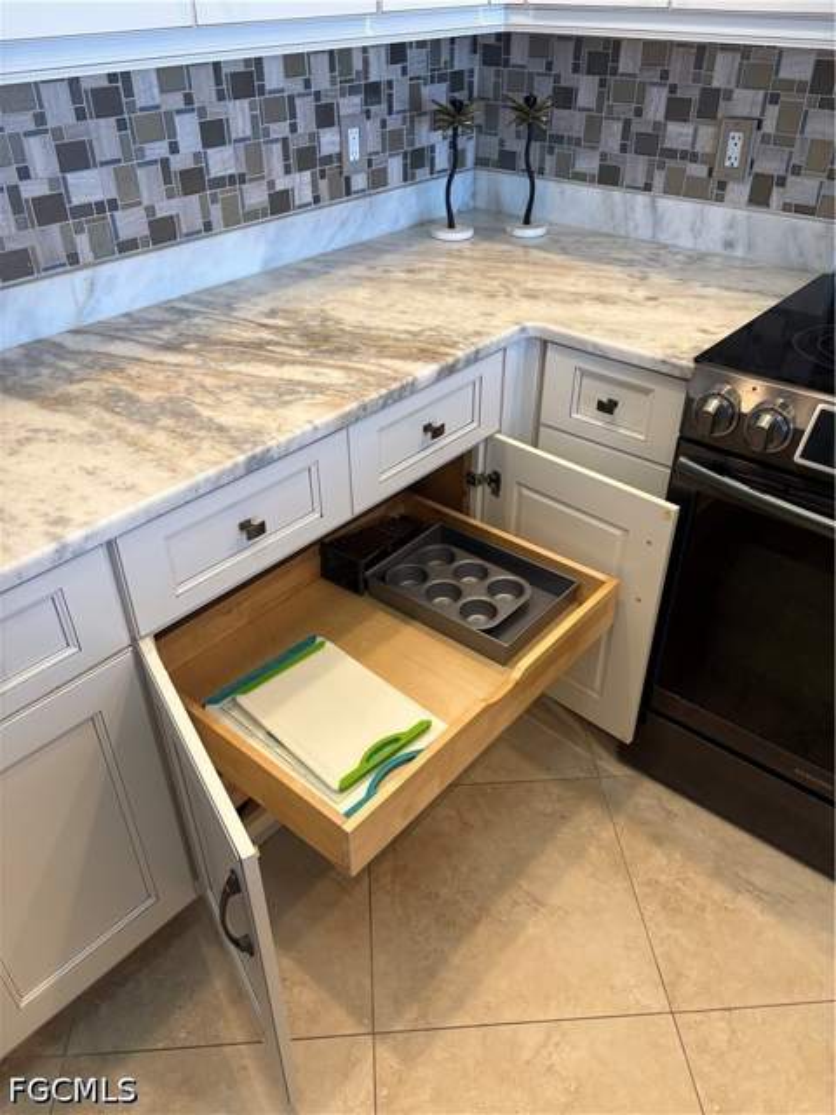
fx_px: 837
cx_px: 418
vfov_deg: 67.3
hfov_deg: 53.1
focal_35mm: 26
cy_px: 558
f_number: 1.6
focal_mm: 5.96
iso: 80
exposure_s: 1/60
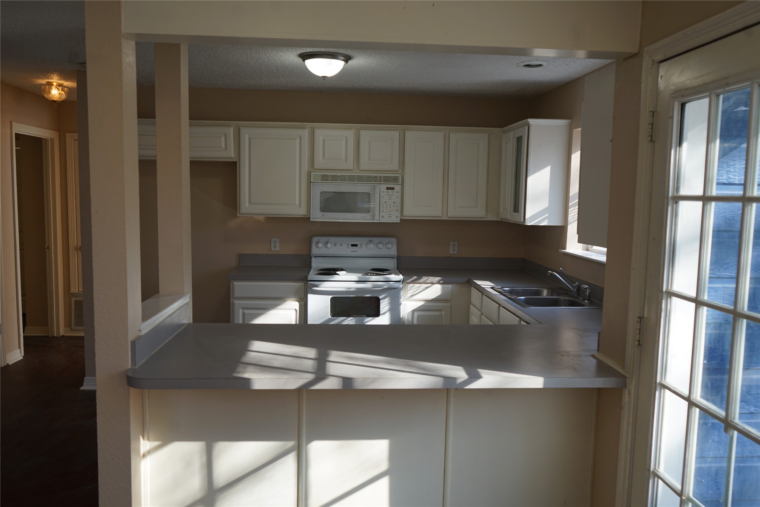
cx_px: 380
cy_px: 254
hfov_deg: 65.5
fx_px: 591
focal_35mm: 28
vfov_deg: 46.4
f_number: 4.5
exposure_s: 1/80
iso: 100
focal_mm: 28
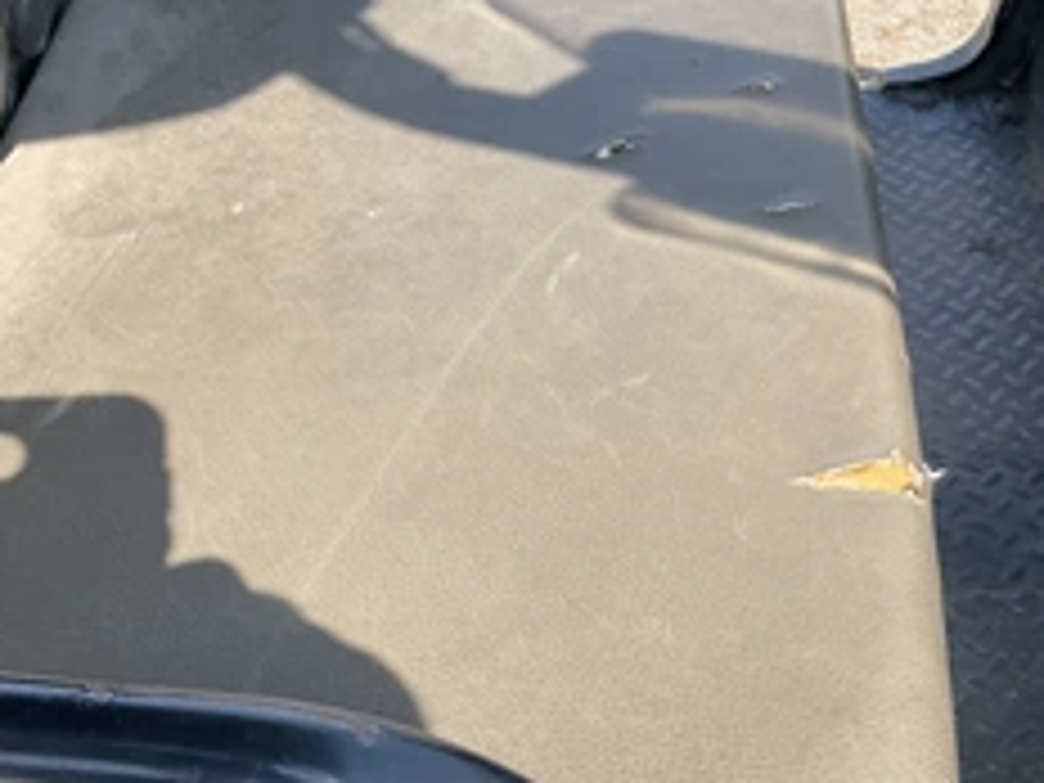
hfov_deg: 38.2
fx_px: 1508
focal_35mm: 50
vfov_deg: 28.9
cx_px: 526
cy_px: 536
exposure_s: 1/509
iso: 25
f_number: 1.8
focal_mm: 3
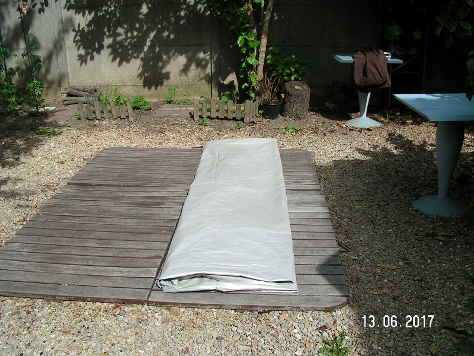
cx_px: 237
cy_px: 178
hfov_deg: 49.0
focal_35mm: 38
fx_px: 520
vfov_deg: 37.7
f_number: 5.6
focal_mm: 5.8
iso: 50
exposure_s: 1/400
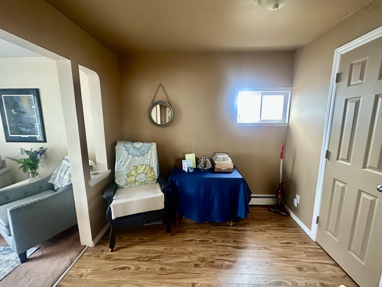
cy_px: 144
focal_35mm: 14
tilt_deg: -9.1
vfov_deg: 85.7
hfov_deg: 102.1
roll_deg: -0.5
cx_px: 191
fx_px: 154
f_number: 2.2
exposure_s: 1/60
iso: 500
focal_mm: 2.22
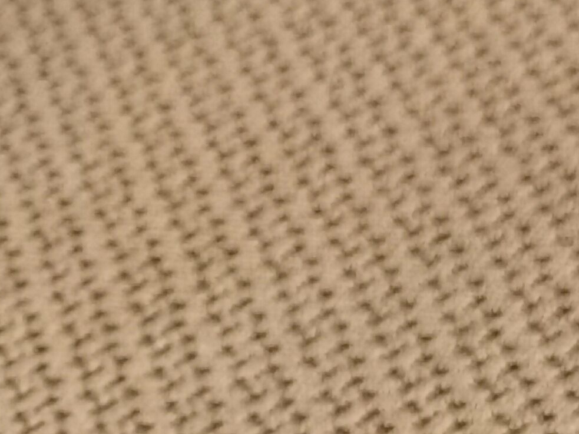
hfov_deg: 8.7
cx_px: -108
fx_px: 3763
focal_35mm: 225
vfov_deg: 6.5
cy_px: 776
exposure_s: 1/33.3
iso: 500
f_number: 1.9
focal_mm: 6.71
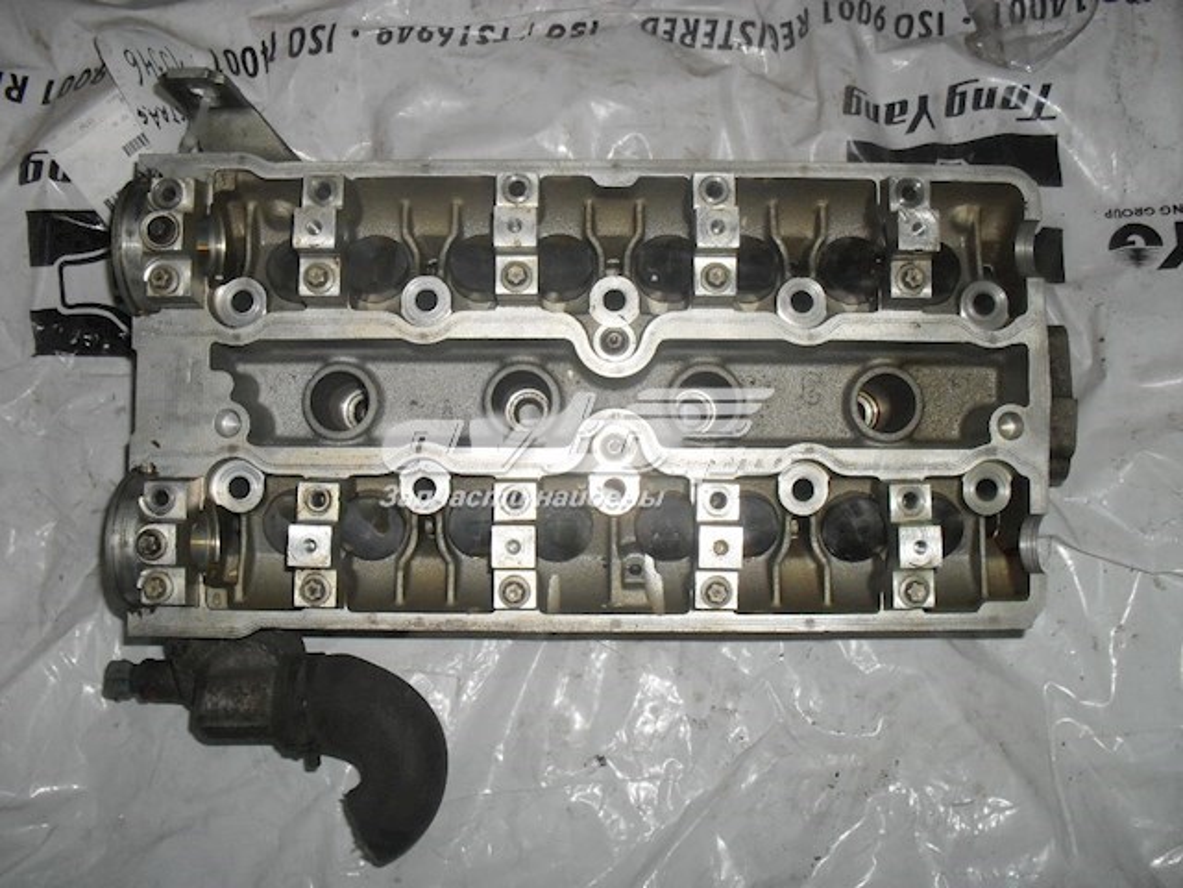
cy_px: 444
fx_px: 1196
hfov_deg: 52.6
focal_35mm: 35
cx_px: 592
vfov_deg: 40.7
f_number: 3.2
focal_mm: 6.3
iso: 200
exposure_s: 1/45
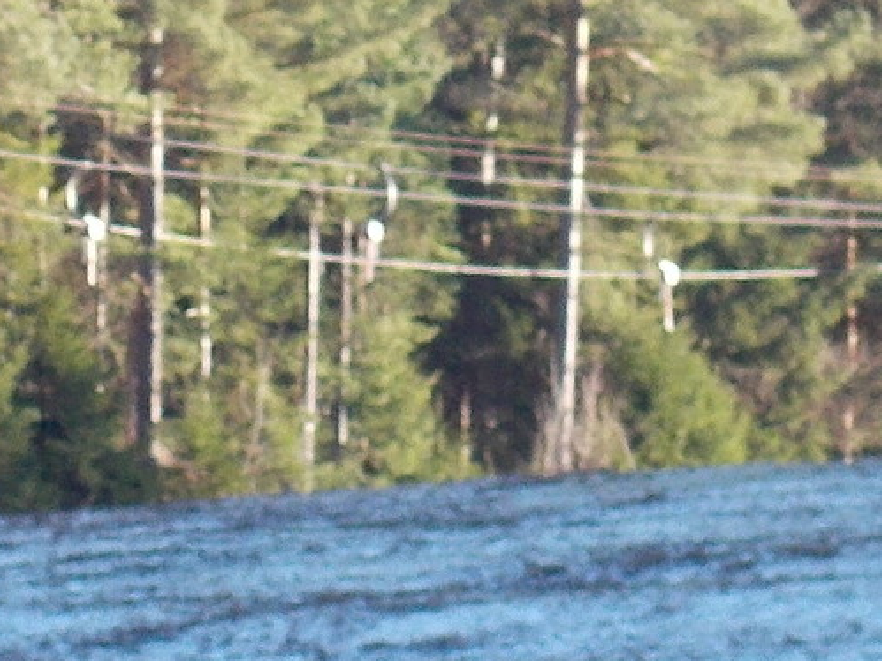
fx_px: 13858
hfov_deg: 3.6
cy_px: 302
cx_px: 207
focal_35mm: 544
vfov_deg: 2.7
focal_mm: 20.1
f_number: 6
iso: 125
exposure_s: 1/60
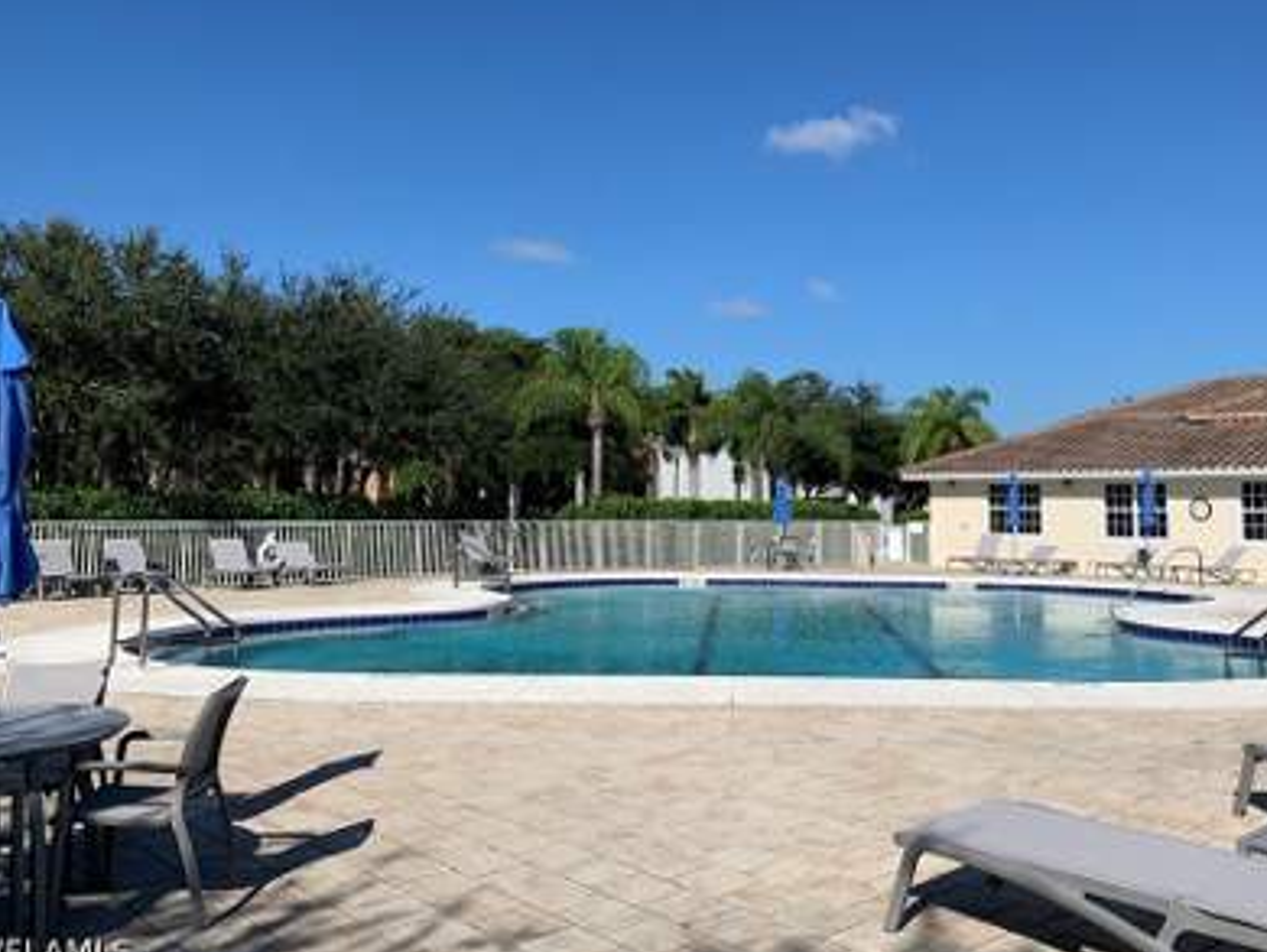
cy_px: 393
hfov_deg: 56.6
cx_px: 721
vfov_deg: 44.0
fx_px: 1172
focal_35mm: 32
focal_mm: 4.25
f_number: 1.8
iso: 25
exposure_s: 1/3937
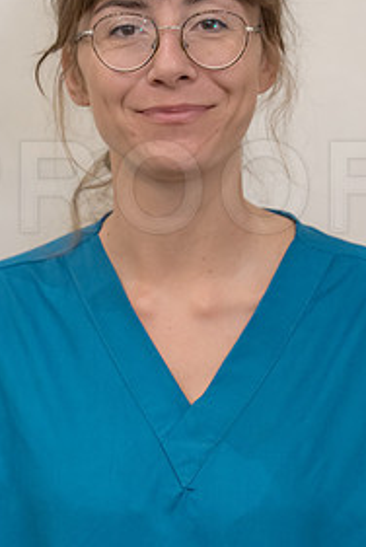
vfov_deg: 7.1
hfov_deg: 4.8
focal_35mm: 288
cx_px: 152
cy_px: 191
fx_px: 4381
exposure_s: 1/80
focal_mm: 180
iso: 5000
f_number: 4
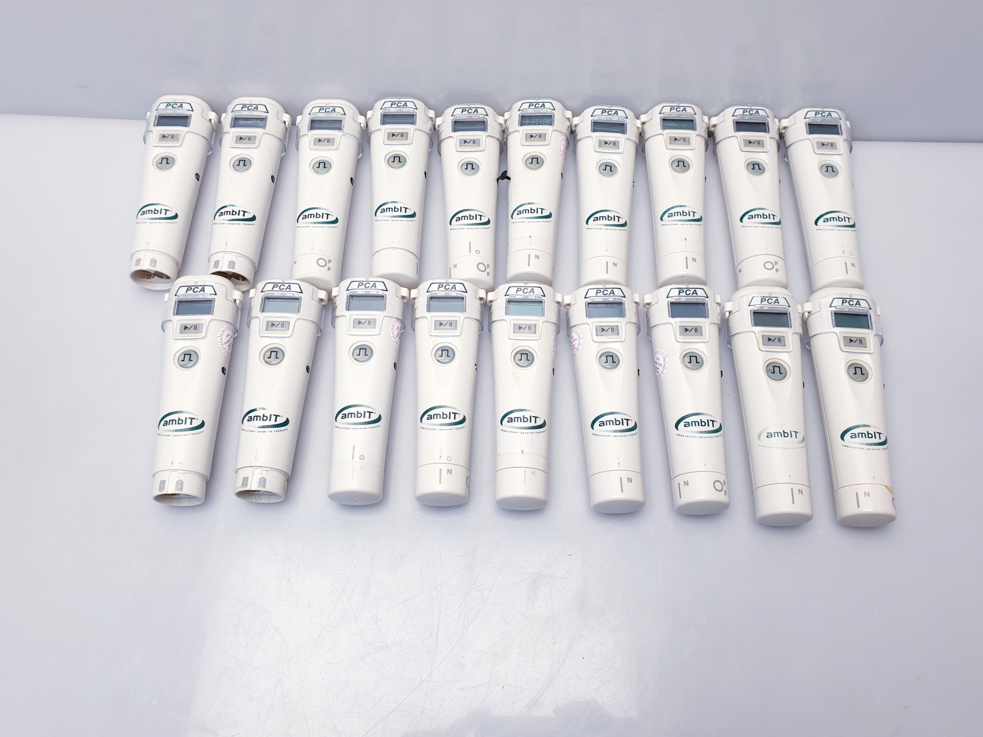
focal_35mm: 27
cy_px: 376
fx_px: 767
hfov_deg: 65.3
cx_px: 500
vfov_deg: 51.4
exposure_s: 1/50
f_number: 2.4
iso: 50
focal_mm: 4.3
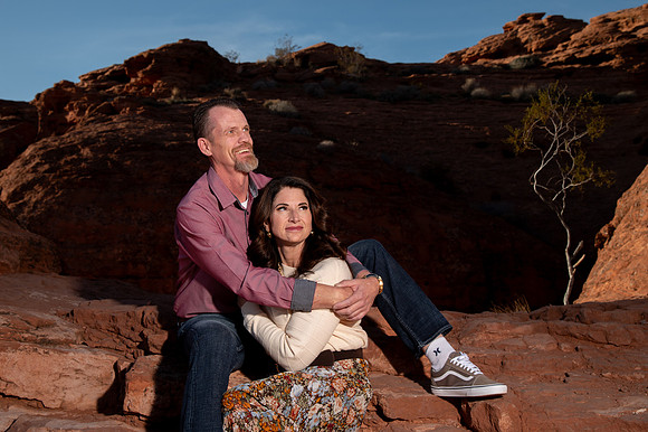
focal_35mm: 50
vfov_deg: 26.8
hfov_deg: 39.3
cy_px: 196
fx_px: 905
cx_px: 293
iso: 200
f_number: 9
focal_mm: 46
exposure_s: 1/320
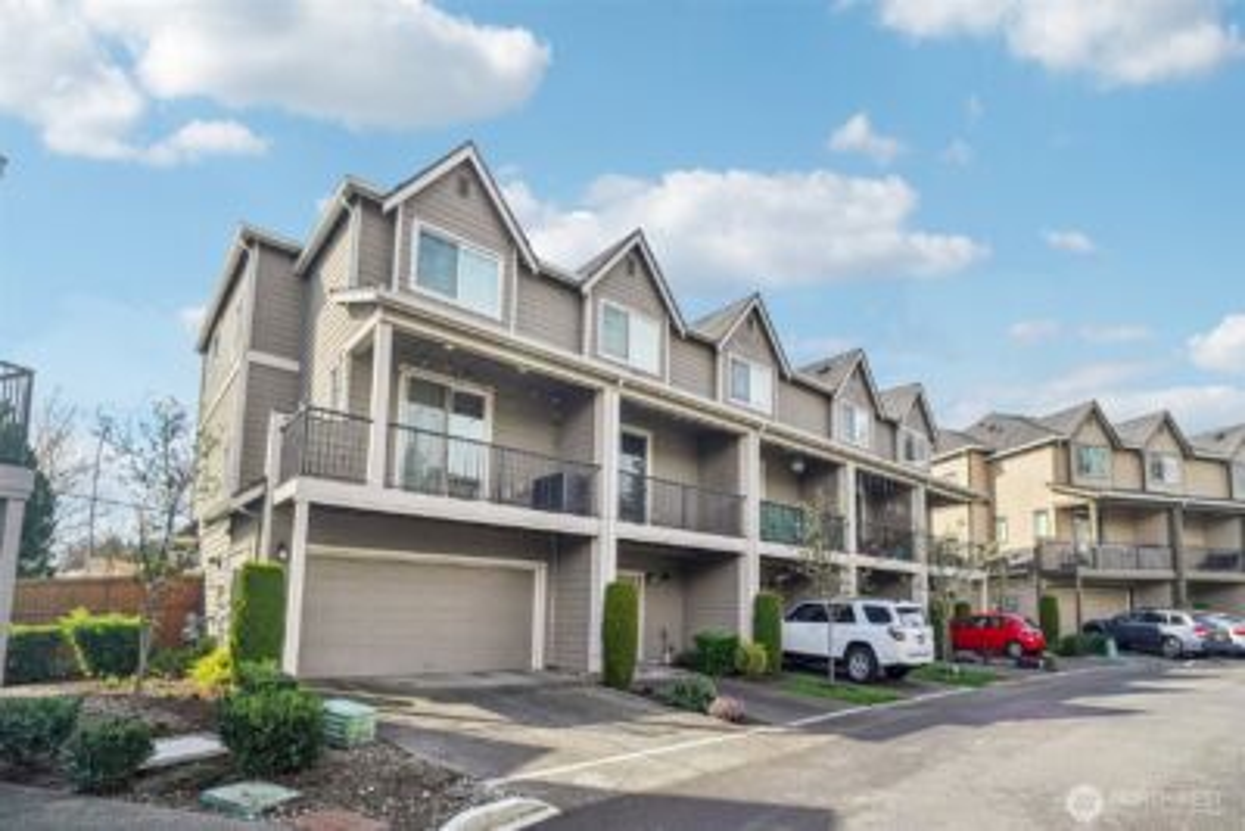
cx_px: 622
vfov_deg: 73.8
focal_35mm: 16
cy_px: 416
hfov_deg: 96.7
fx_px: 554
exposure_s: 1/1250
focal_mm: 16
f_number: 8
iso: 1600
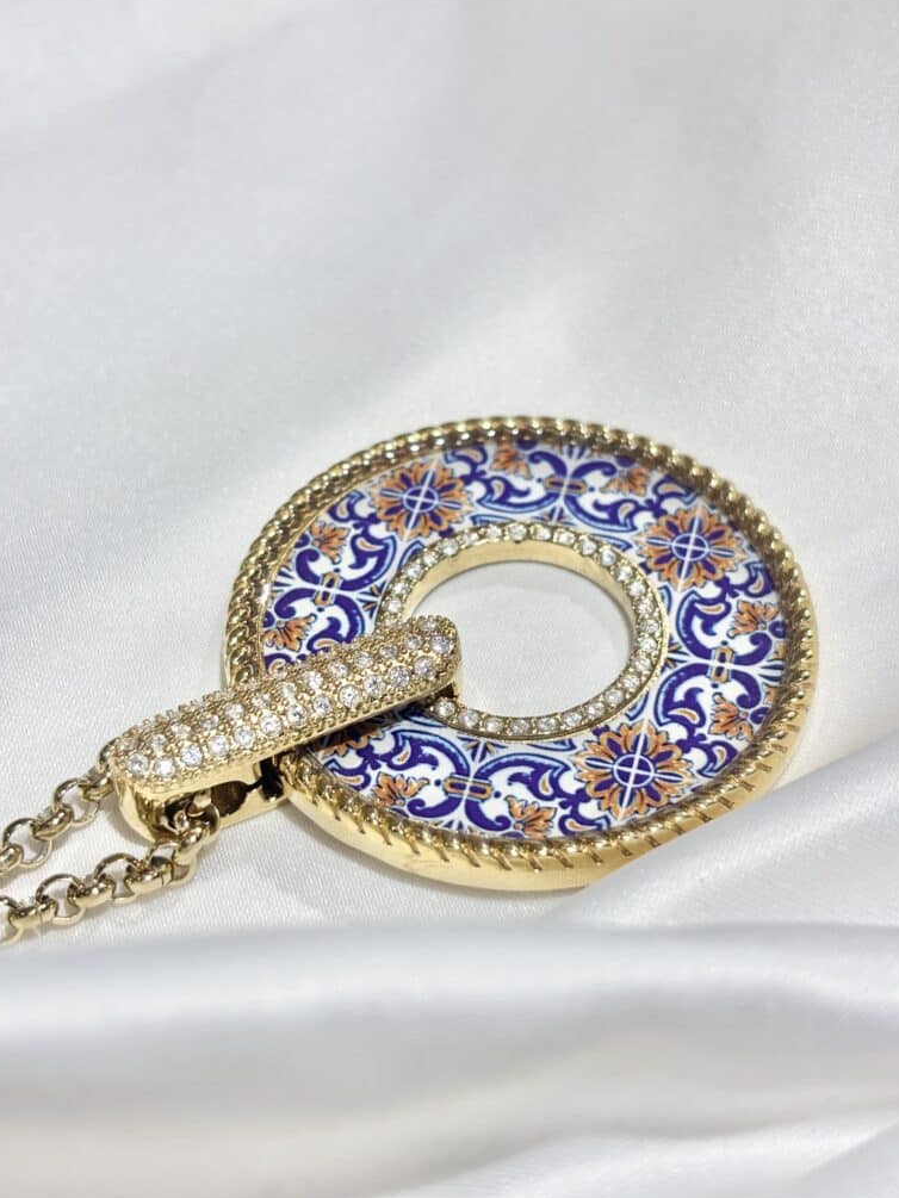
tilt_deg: -45.0
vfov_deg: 36.2
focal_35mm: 53
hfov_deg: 27.5
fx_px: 1835
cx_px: 448
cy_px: 602
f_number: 1.6
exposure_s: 1/257
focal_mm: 5.96
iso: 32
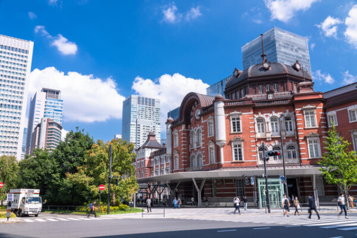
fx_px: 317
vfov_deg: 41.1
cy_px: 119
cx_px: 178
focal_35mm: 32
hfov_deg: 58.7
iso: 80
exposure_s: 1/13
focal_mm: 32
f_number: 9
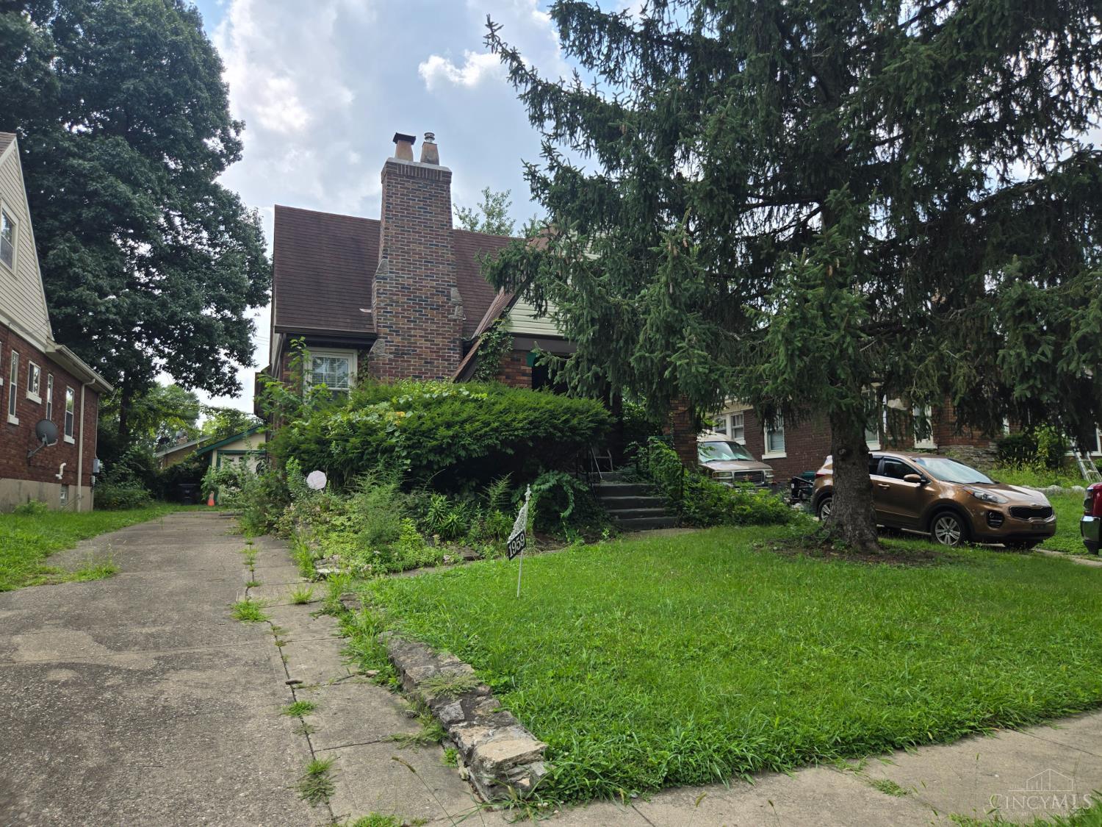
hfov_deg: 73.9
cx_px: 551
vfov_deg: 58.9
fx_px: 732
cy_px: 414
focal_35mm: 23
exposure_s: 1/1465
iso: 25
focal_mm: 5.4
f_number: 1.8
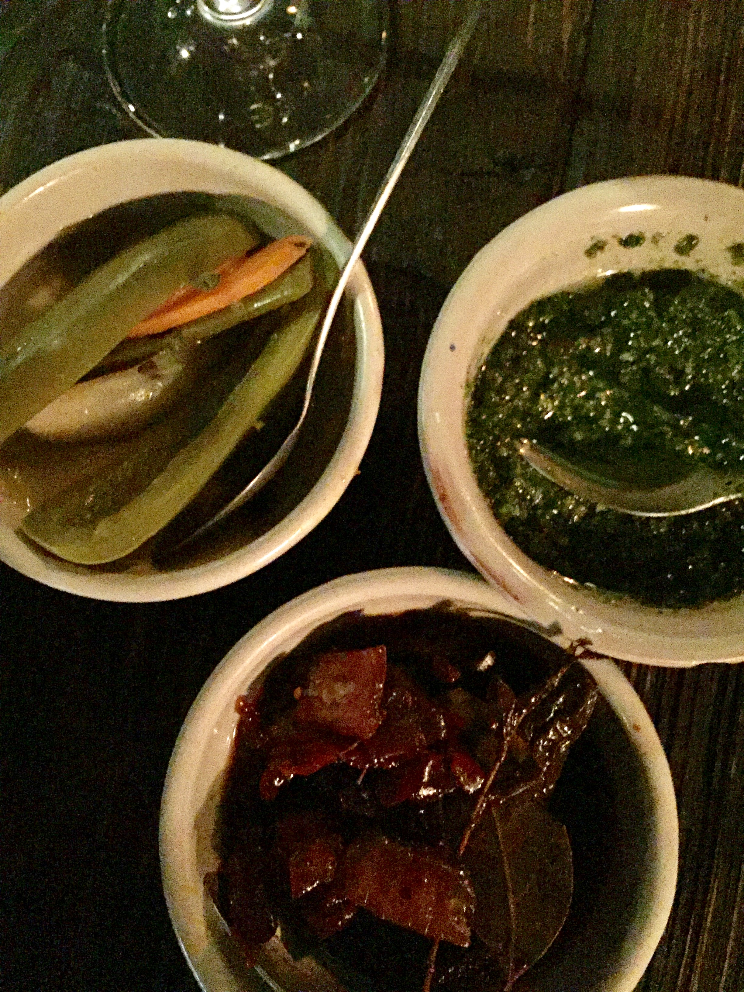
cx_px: 372
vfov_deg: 61.7
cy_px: 496
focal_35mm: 29
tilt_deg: -81.5
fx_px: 831
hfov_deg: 48.2
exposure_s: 1/15
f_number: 2.2
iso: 2000
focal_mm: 4.15
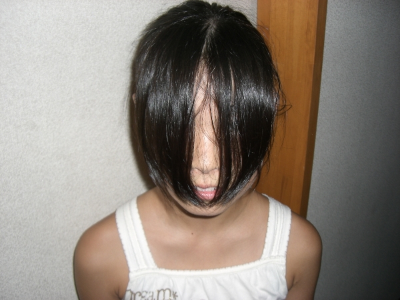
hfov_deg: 49.0
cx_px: 200
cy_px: 150
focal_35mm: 38
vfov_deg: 37.7
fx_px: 439
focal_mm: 6.2
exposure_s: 1/60
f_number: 2.7
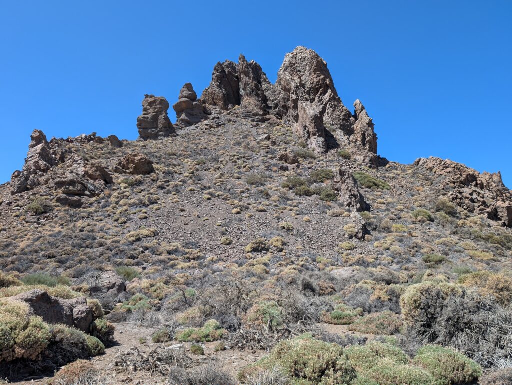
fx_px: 355
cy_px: 192
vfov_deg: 56.9
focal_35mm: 24
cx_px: 256
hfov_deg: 71.5
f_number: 1.68
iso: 18
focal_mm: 6.9
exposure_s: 1/563
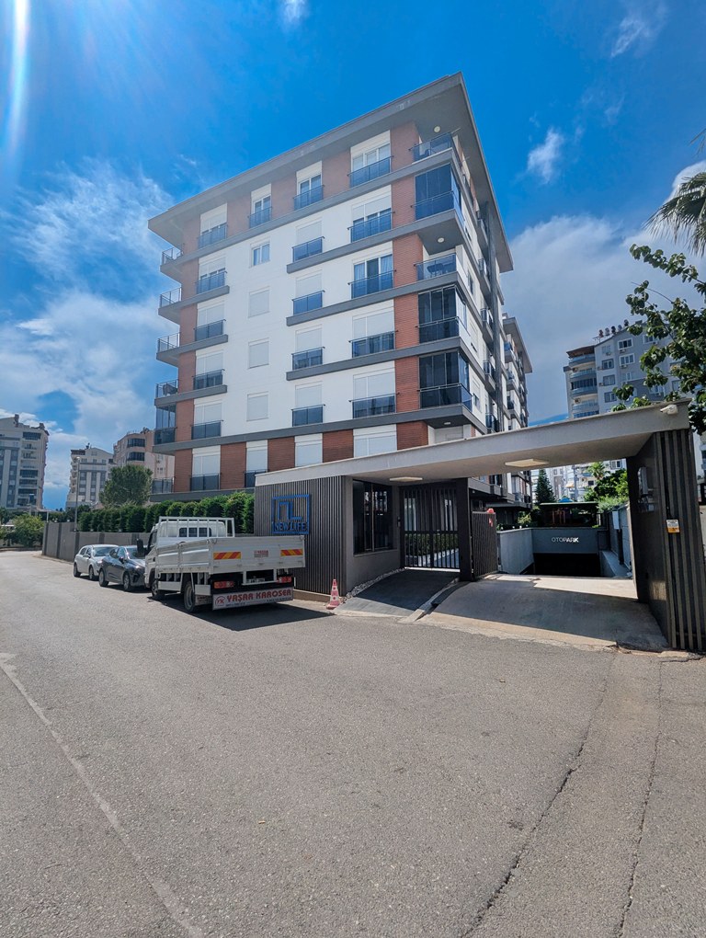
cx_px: 353
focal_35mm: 16
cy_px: 469
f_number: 2.2
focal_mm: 2.35
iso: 40
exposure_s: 1/3448
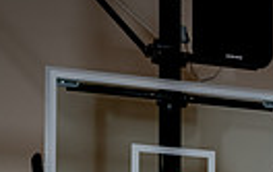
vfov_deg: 8.9
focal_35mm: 132
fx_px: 984
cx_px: 298
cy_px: 427
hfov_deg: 15.4
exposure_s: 1/250
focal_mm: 38
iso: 200
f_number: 5.6
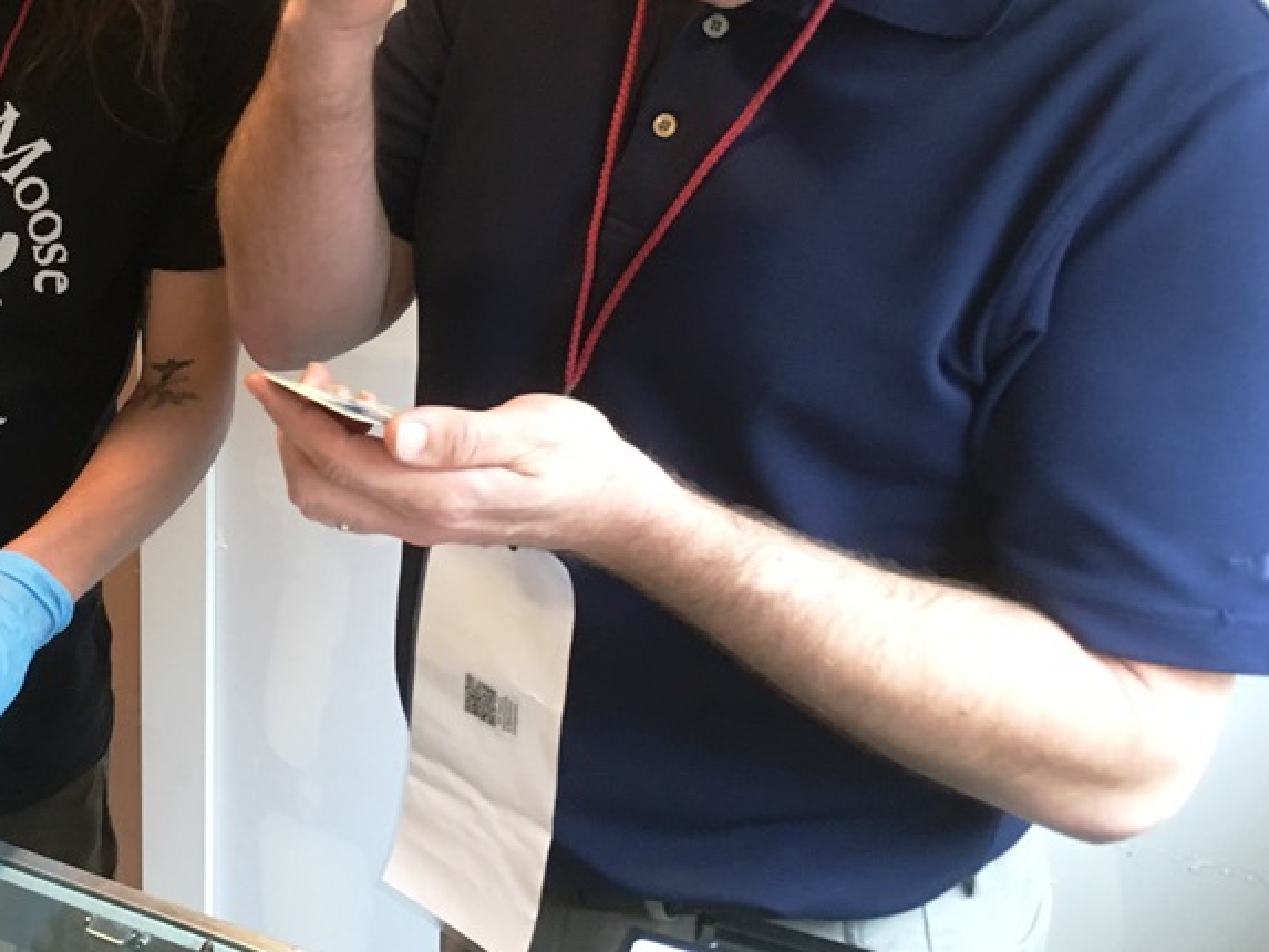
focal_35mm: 51
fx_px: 1870
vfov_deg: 28.0
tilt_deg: -17.9
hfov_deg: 36.0
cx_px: 217
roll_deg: +0.6
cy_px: 199
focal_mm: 4.15
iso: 125
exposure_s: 1/30
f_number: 2.2
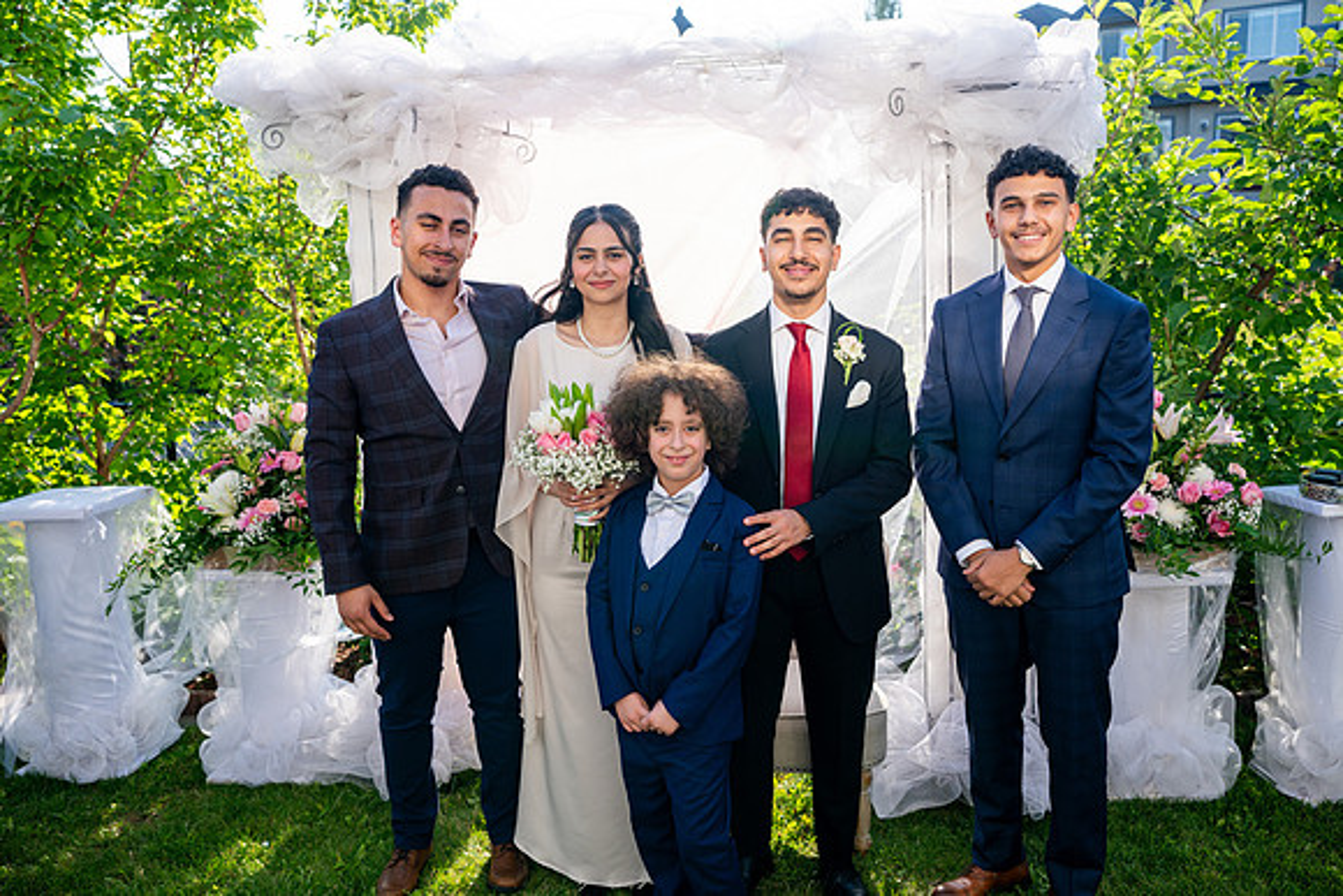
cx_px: 672
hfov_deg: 65.5
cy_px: 448
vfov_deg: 46.4
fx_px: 1045
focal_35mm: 28
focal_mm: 28
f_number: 3.5
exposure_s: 1/640
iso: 200
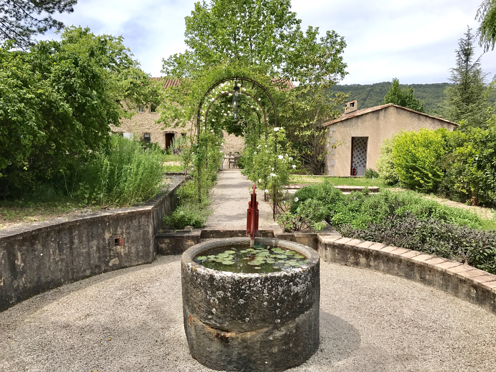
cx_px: 248
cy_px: 186
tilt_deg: -7.9
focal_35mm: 28
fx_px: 401
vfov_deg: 49.7
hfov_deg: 63.4
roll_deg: +1.0
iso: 20
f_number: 1.8
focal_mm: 3.99
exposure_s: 1/1650
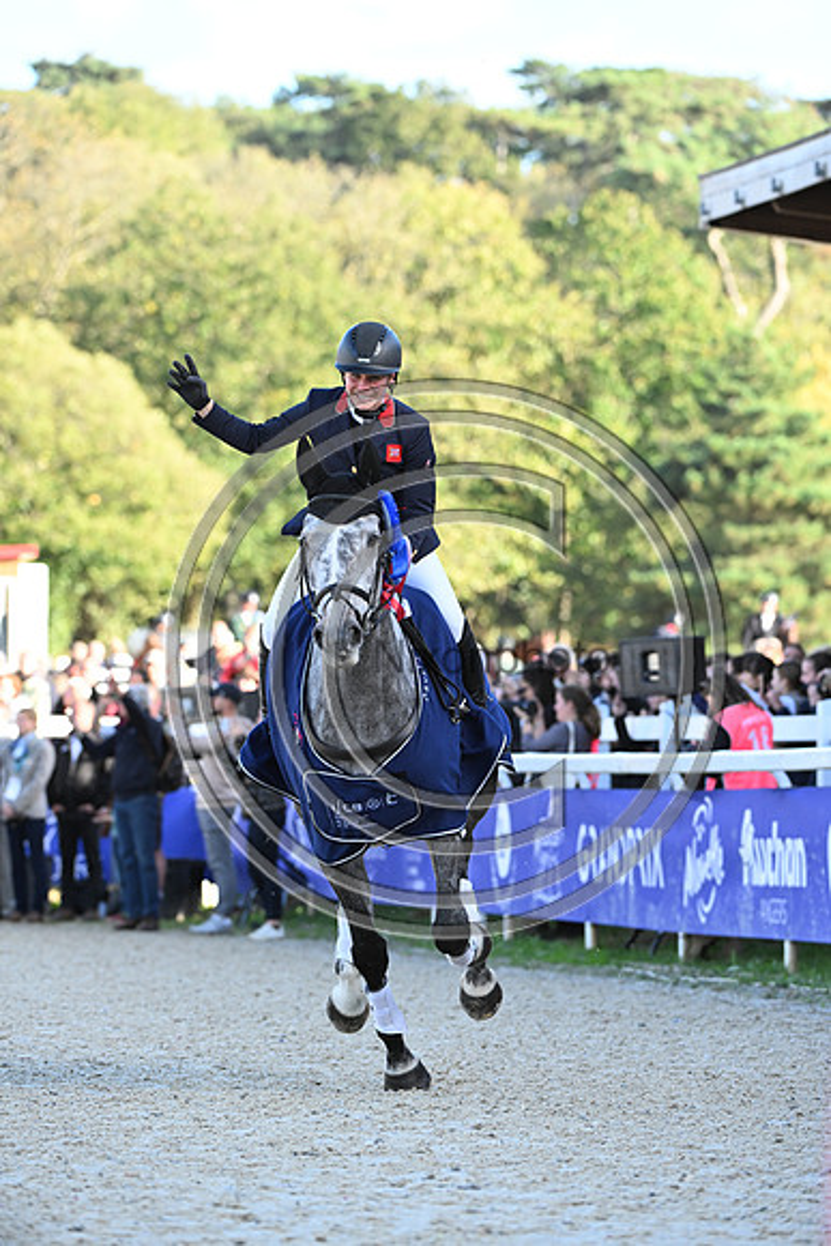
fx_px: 7612
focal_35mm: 220
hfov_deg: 6.2
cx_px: 416
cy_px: 623
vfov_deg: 9.4
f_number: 5.6
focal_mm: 220
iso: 1800
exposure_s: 1/800
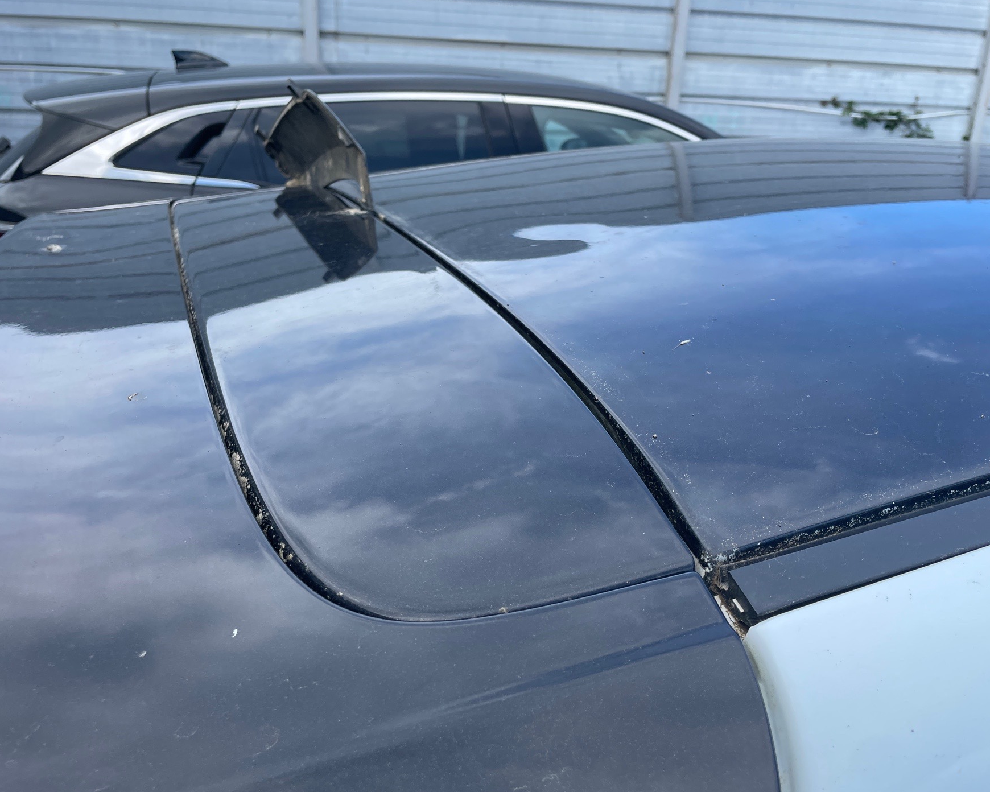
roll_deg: +0.8
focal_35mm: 28
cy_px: 394
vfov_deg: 51.5
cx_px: 490
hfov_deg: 62.2
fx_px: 820
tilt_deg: -22.0
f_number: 1.6
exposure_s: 1/895
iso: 32
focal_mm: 4.2
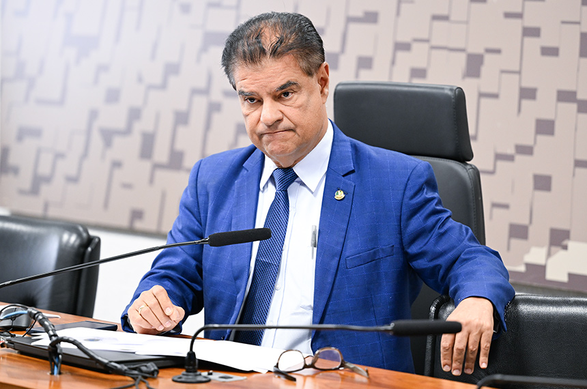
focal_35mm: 125
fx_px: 2034
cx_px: 294
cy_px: 194
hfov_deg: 16.4
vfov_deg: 10.9
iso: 1600
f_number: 2.8
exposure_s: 1/125
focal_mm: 125
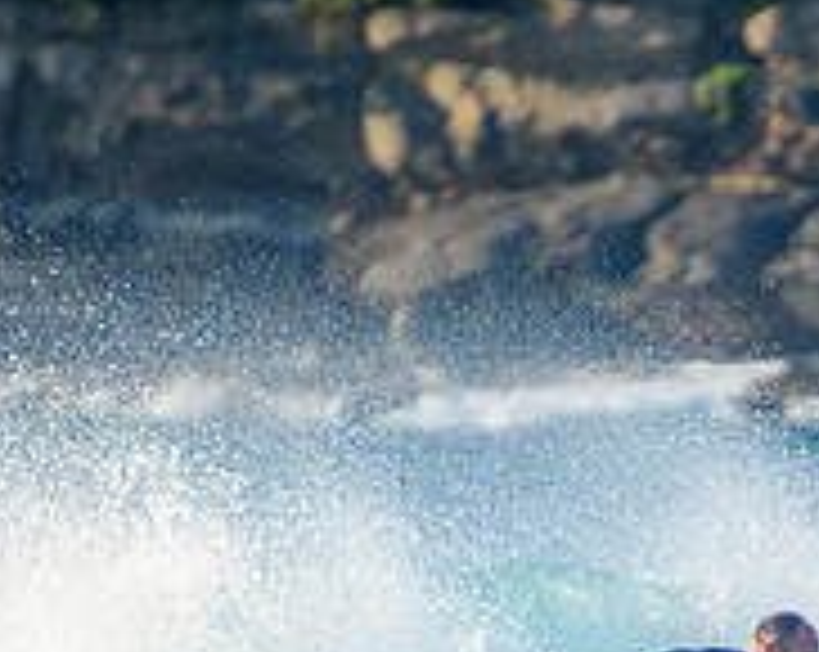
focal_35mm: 1830
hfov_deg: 1.1
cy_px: 852
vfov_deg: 0.8
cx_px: 864
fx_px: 44287
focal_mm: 400
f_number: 5.6
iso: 640
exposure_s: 1/2000
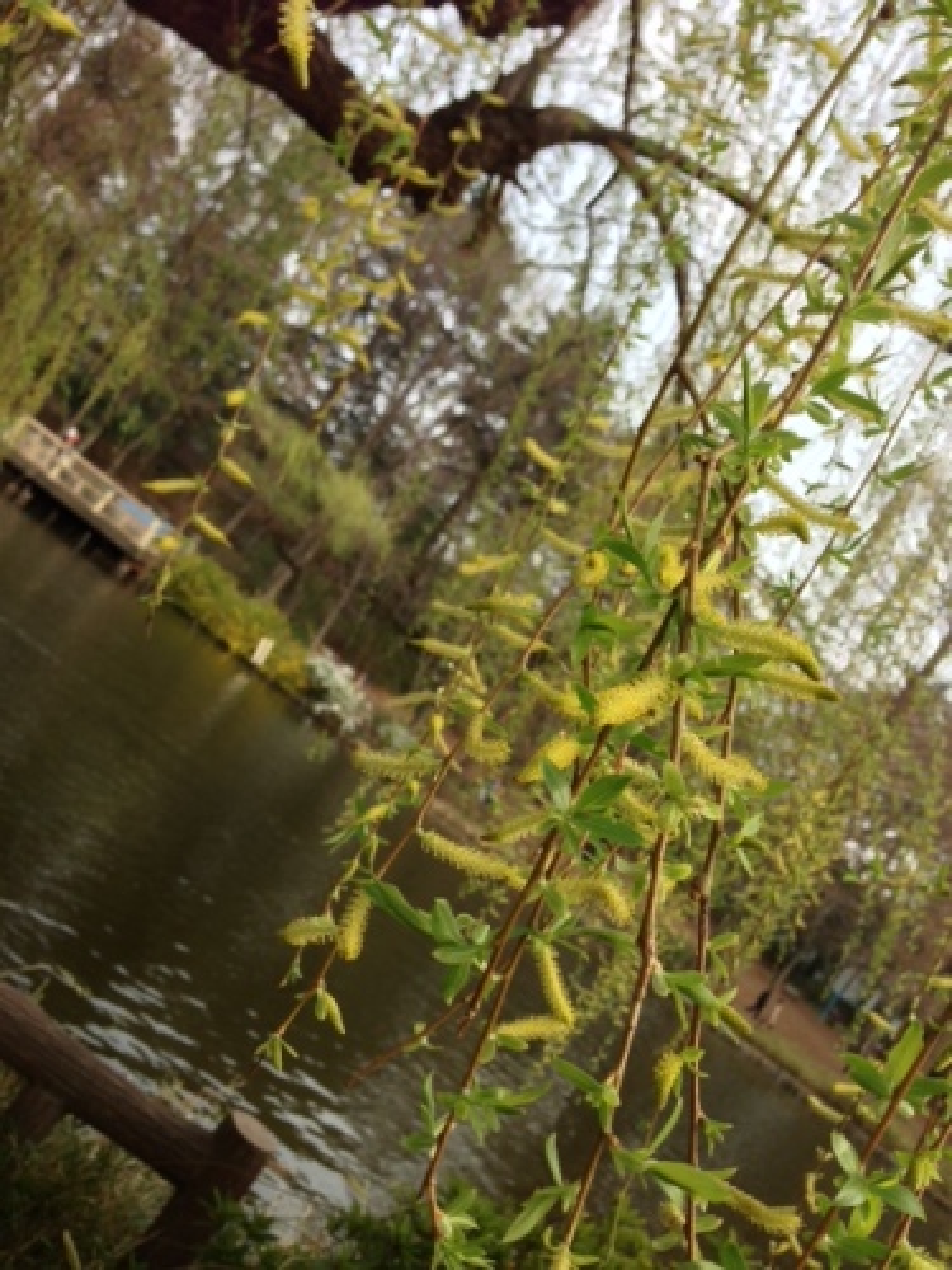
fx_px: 1210
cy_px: 635
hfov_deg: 42.9
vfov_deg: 55.4
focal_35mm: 33
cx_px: 476
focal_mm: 4.13
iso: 50
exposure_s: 1/267
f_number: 2.4
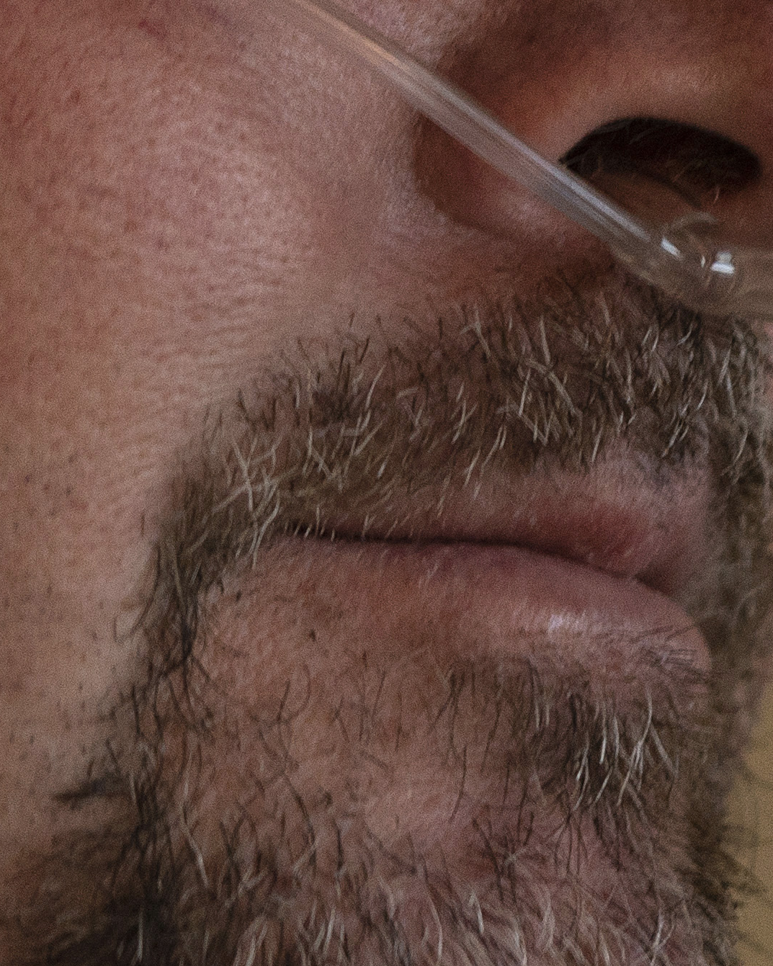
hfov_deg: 3.1
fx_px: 14326
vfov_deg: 3.9
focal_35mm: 501
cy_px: -32
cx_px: 158
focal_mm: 90
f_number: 3.5
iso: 800
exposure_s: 1/60
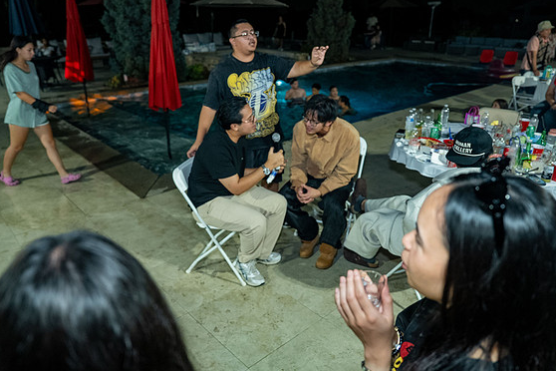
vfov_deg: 49.5
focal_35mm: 26
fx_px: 402
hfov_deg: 69.4
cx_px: 270
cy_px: 181
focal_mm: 25
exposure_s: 1/100
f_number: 2.8
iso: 1600
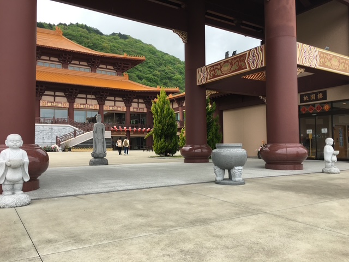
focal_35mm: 29
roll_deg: -0.7
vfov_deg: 48.2
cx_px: 174
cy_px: 131
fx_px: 292
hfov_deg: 61.7
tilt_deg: +3.2
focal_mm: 4.15
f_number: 2.2
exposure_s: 1/864
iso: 25
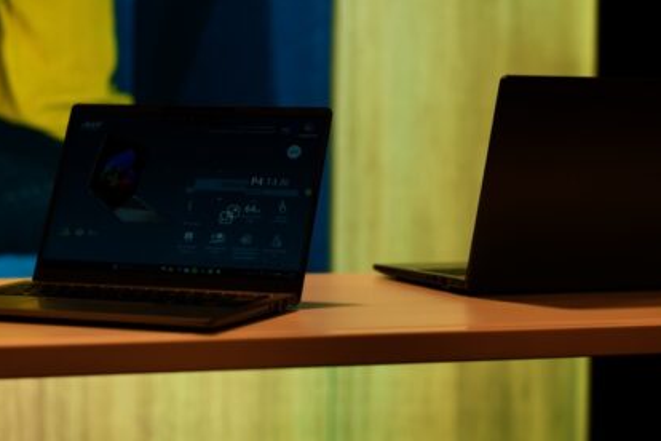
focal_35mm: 84
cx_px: 318
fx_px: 1542
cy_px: 185
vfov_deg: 16.3
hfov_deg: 24.2
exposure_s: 1/60
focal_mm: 50
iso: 250
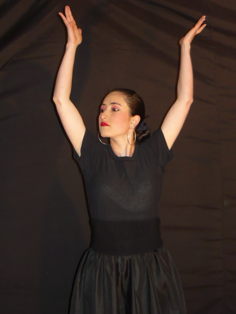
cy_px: 157
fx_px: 418
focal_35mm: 46
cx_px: 118
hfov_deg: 31.5
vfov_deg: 41.2
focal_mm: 5.5
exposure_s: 1/30
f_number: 2.8
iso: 200
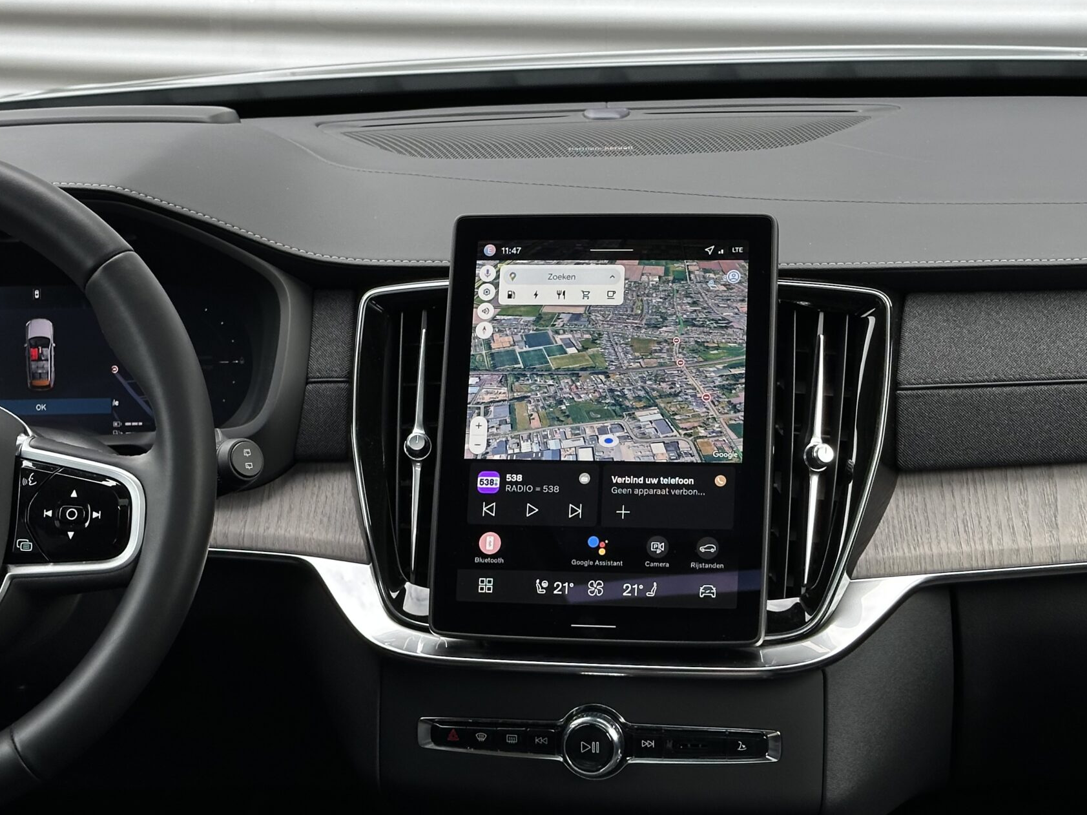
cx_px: 553
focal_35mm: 73
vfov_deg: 20.2
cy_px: 377
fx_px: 2292
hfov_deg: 26.7
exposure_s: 1/672
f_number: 1.78
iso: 64
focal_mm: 6.86
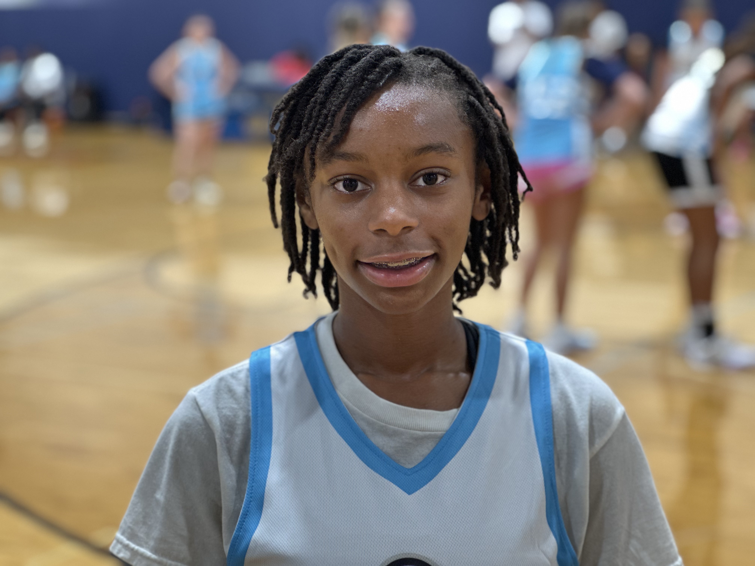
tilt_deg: -8.6
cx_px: 378
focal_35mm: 77
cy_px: 283
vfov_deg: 19.1
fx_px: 1679
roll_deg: +1.3
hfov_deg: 25.3
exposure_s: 1/40
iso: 200
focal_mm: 9
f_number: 2.8
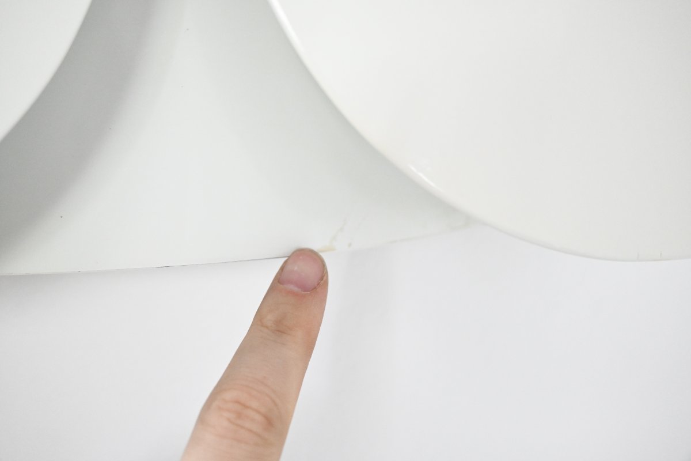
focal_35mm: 40
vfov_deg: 33.6
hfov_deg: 48.7
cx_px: 346
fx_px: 763
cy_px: 230
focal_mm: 26.5
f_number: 3.8
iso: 1250
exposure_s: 1/125
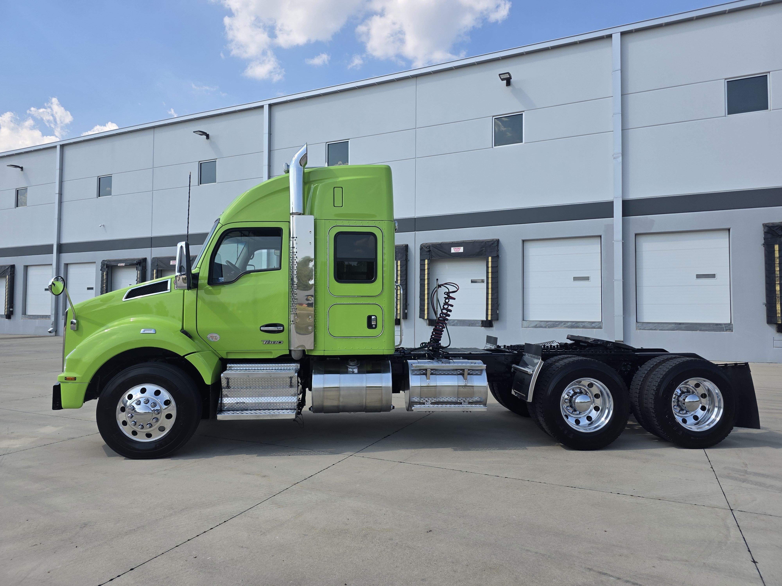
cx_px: 391
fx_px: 520
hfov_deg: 73.9
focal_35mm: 23
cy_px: 293
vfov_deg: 58.9
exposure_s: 1/4434
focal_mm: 6.3
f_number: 1.7
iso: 80
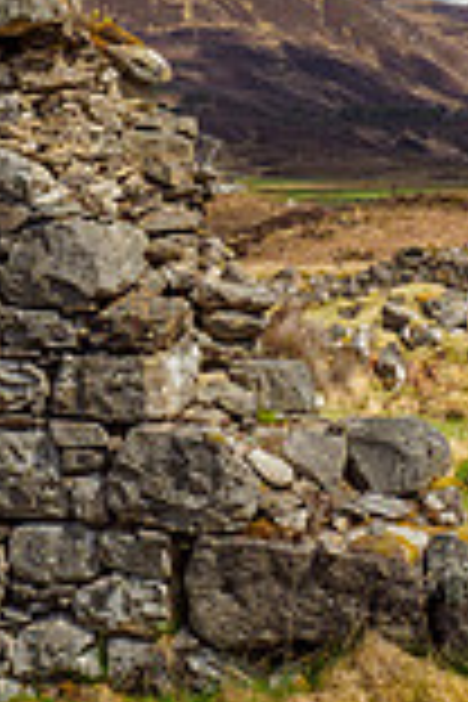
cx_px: 146
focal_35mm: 78
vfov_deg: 25.5
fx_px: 1521
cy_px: 130
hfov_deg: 17.4
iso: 200
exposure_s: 1/250
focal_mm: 13
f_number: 7.1
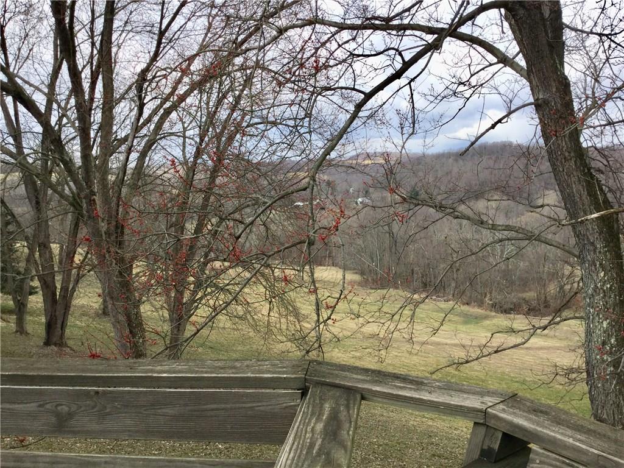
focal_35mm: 31
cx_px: 312
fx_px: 559
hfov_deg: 58.4
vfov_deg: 45.4
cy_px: 234
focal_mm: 3.3
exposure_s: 1/691
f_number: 2.4
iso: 25
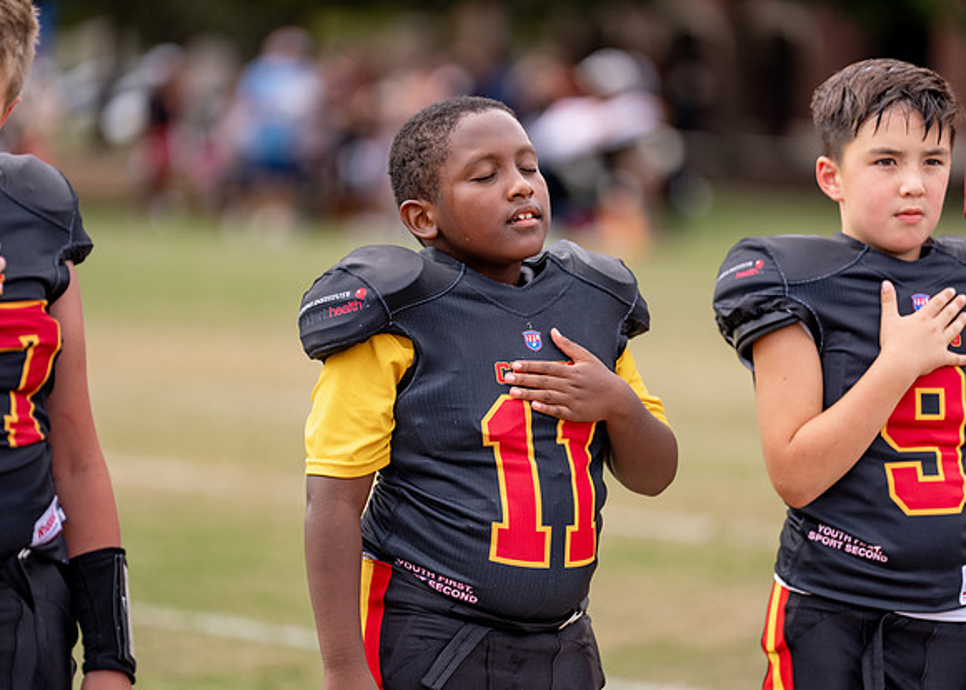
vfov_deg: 6.7
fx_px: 5849
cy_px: 345
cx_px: 483
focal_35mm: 213
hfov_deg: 9.4
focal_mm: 200
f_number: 2.8
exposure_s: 1/1000
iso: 100
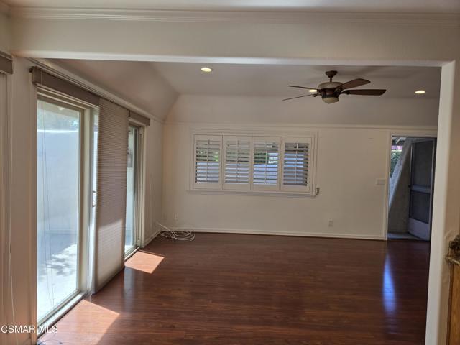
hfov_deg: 73.9
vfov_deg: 58.9
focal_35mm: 23
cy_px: 172
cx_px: 230
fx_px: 306
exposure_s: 1/177
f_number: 1.8
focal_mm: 5.4
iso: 25
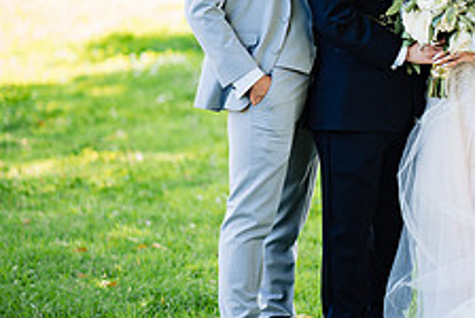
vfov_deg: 6.3
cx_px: 481
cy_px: 69
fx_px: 2907
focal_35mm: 220
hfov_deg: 9.3
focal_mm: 85
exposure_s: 1/200
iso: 100
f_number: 1.8
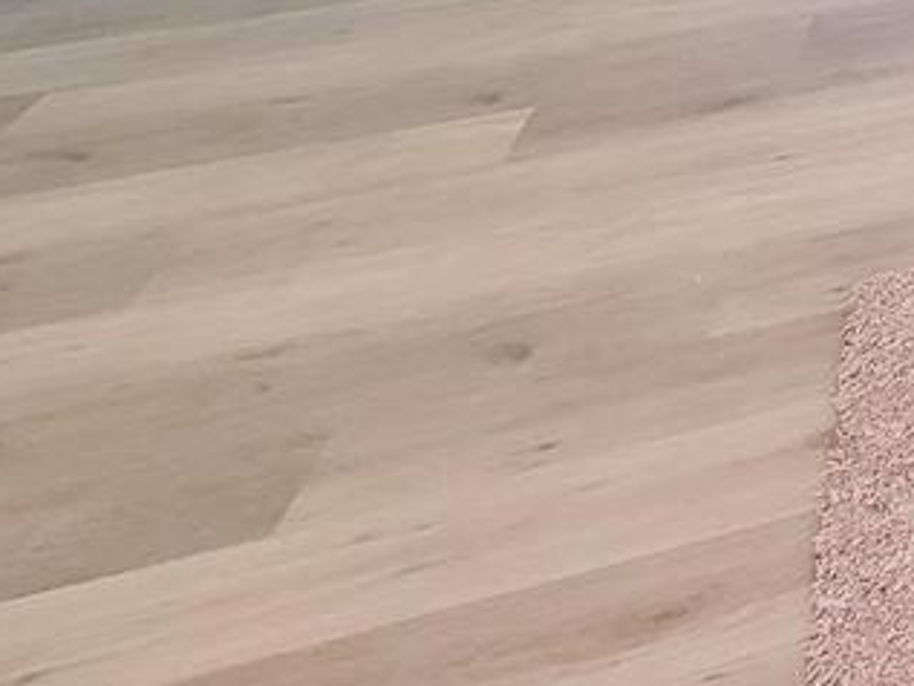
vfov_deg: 19.0
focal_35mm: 59
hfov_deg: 18.6
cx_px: 1877
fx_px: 1558
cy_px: -551
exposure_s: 1/60
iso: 125
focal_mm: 2.2
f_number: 2.2
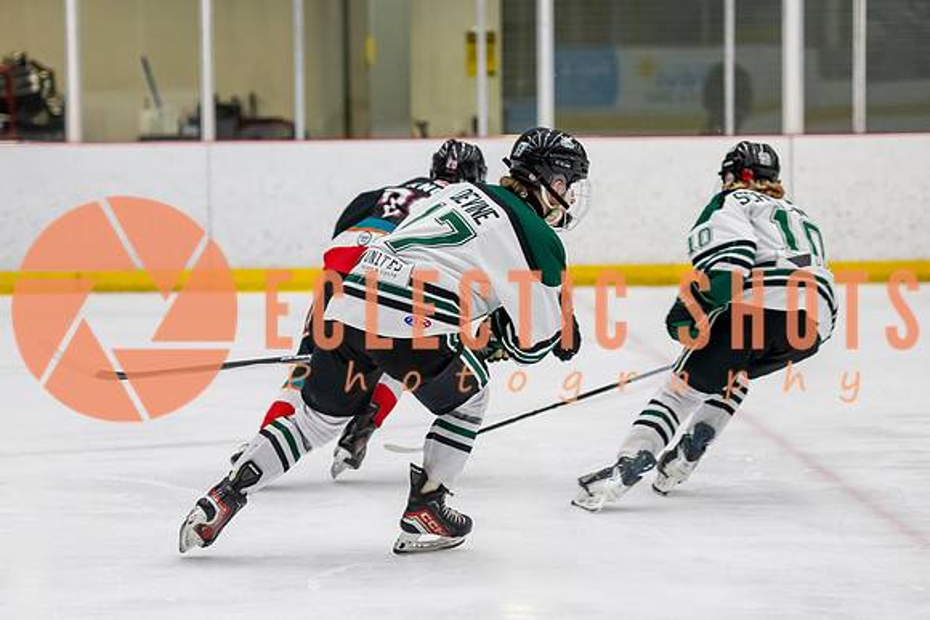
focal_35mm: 148
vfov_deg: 9.2
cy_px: 310
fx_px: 3835
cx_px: 395
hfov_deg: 13.8
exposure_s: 1/640
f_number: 3.2
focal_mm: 105
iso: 2000
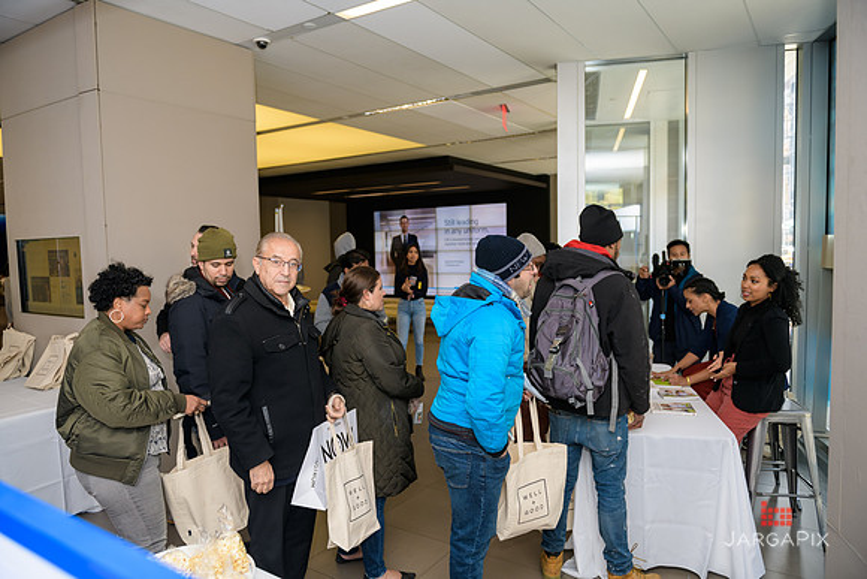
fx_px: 578
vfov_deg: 53.2
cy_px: 290
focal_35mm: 24
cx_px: 434
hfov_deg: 73.7
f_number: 3.2
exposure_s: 1/125
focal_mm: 24
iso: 200
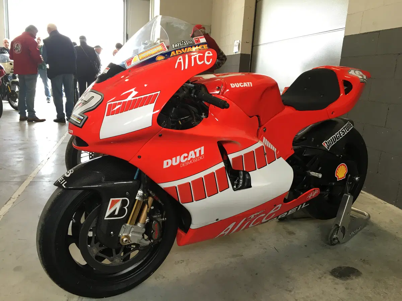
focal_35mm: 29
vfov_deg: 48.2
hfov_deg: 61.7
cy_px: 150
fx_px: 337
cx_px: 201
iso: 50
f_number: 2.2
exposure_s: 1/33
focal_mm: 4.15
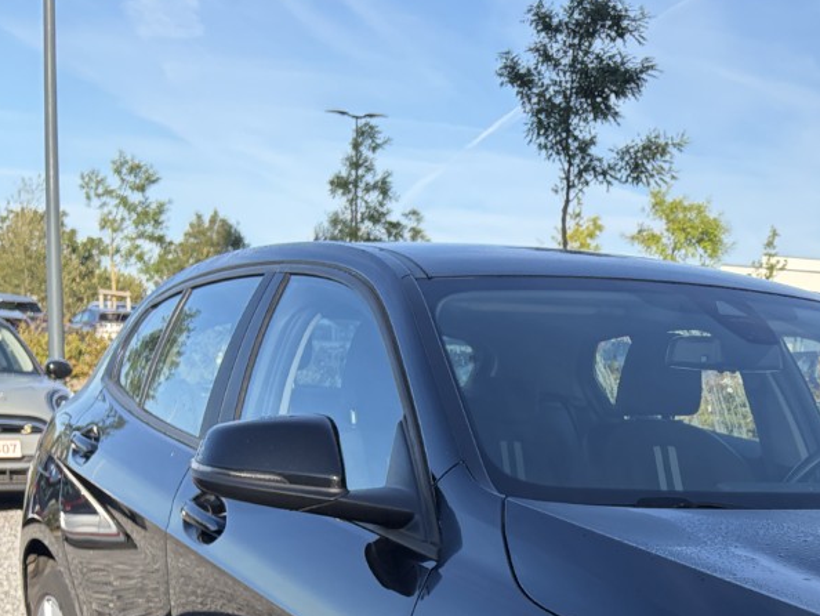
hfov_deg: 28.5
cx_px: 855
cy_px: 704
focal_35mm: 63
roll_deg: -5.4
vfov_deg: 21.9
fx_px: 1493
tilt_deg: -10.0
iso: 50
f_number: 1.6
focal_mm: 5.96
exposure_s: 1/1196
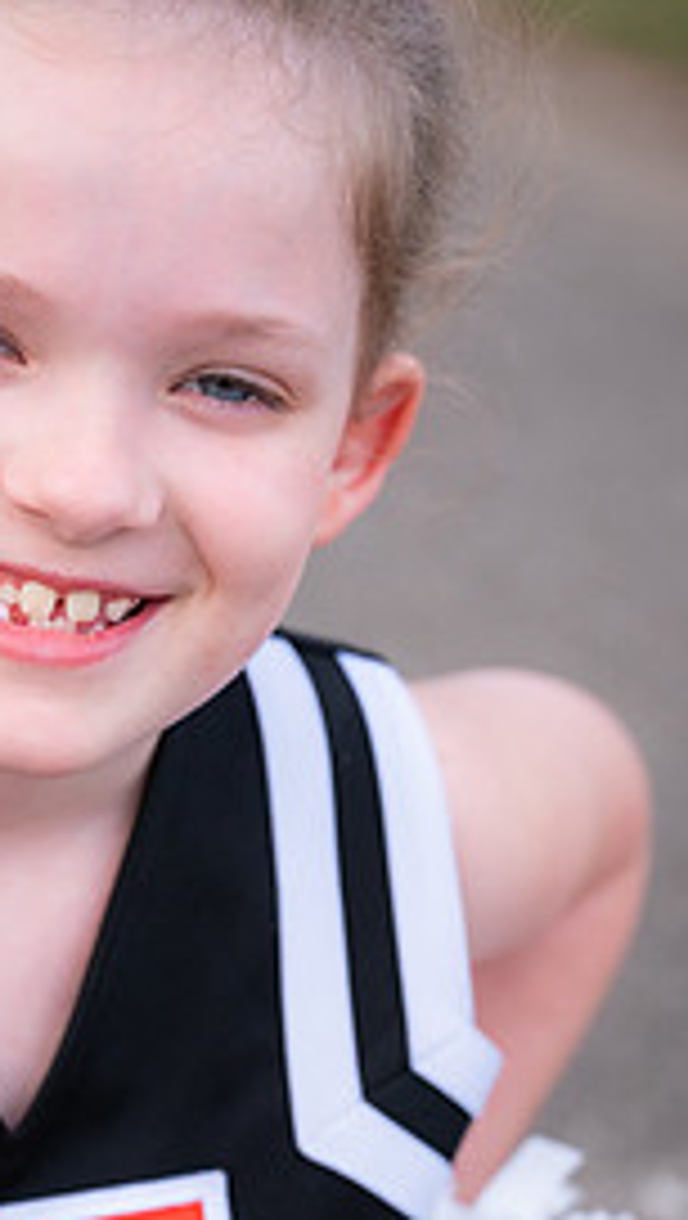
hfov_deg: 13.1
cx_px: 146
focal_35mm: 92
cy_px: 711
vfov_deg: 23.1
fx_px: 2975
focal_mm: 53
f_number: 4
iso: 640
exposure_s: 1/640
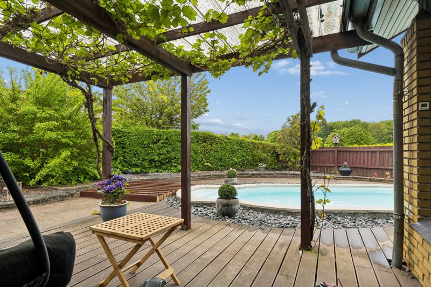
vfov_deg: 59.5
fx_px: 251
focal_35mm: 21
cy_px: 144
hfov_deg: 81.2
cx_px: 216
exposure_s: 1/250
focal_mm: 14
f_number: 8
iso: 400
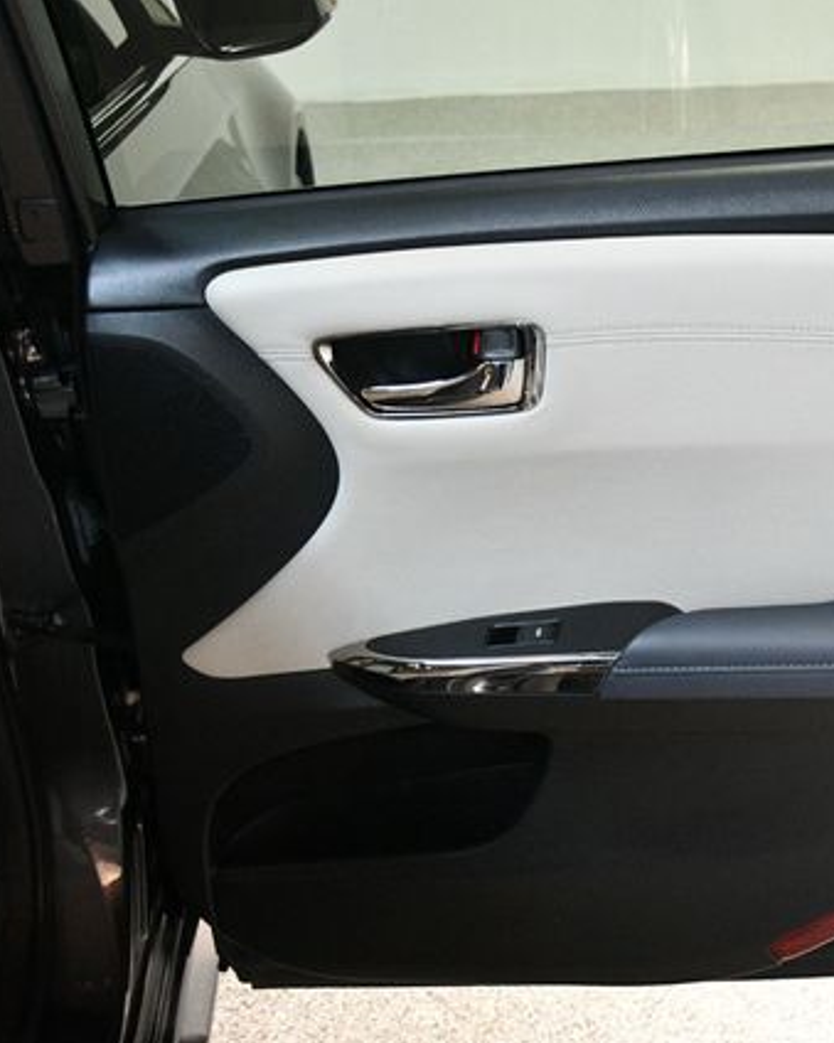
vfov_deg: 36.7
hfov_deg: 28.7
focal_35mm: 51
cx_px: 731
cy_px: 522
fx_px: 1574
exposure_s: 1/60
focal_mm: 24
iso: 3200
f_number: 3.8
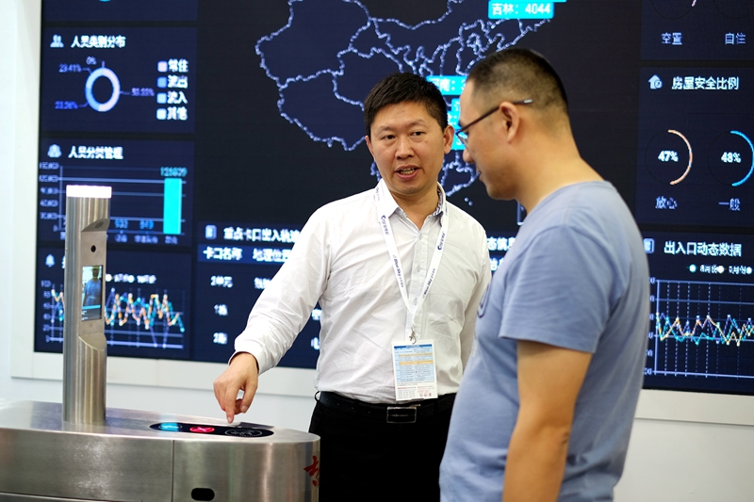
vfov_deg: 25.5
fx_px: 1110
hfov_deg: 37.5
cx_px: 377
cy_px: 251
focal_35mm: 53
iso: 200
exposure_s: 1/120
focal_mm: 35
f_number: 1.8
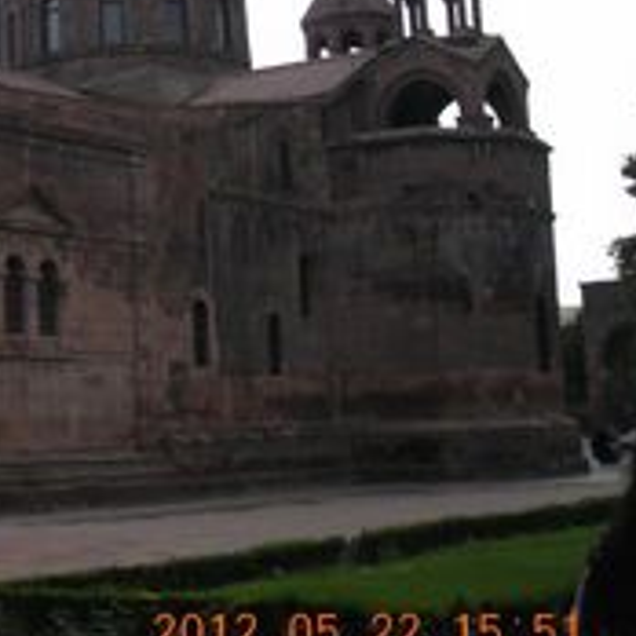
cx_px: -58
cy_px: 197
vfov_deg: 22.4
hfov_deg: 21.4
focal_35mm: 77
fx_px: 1601
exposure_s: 1/193
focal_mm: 6.3
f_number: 6.4
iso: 50
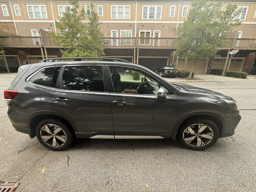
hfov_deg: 102.1
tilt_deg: -14.9
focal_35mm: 14
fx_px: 104
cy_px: 96
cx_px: 128
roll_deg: -1.2
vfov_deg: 85.7
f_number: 2.2
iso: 160
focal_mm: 2.22
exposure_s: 1/99
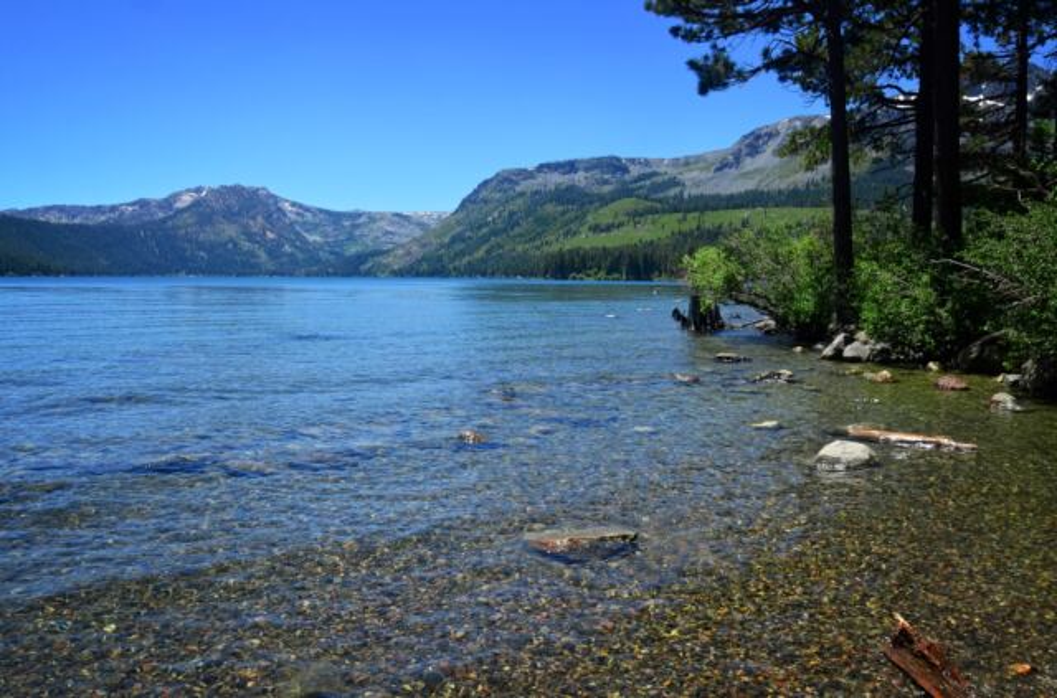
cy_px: 349
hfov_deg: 67.5
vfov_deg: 47.7
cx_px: 528
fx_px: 791
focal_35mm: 27
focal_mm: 18
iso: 200
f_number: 16
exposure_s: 1/100
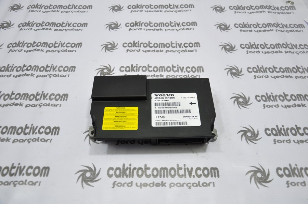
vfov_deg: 39.9
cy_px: 102
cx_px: 154
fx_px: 282
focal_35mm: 33
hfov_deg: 57.3
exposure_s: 1/40
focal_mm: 22
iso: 200
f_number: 4.5
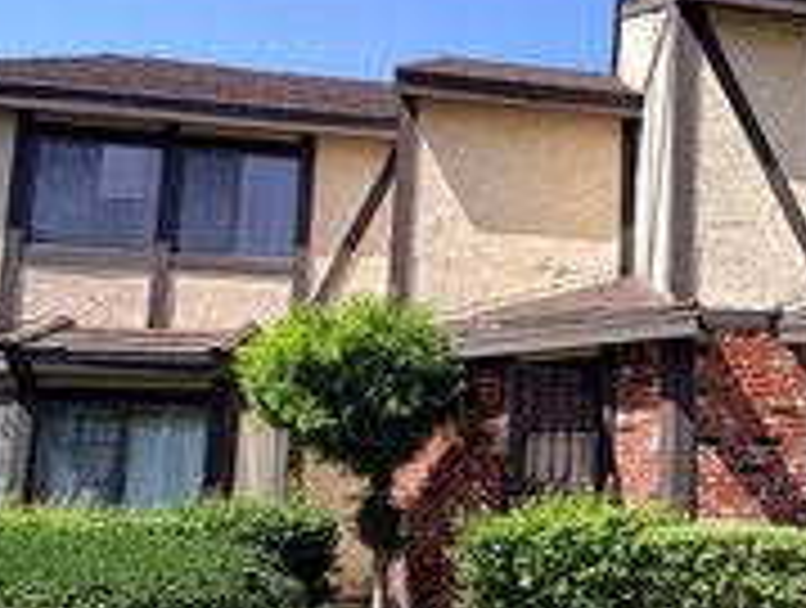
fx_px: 910
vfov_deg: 36.9
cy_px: 345
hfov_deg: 42.6
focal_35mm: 39
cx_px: 765
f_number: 2.2
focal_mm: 2.22
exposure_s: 1/770
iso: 25
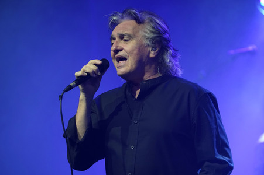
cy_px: 88
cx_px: 132
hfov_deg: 4.8
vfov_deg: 3.2
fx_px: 3173
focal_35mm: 433
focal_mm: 433
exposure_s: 1/250
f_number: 6.3
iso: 3200
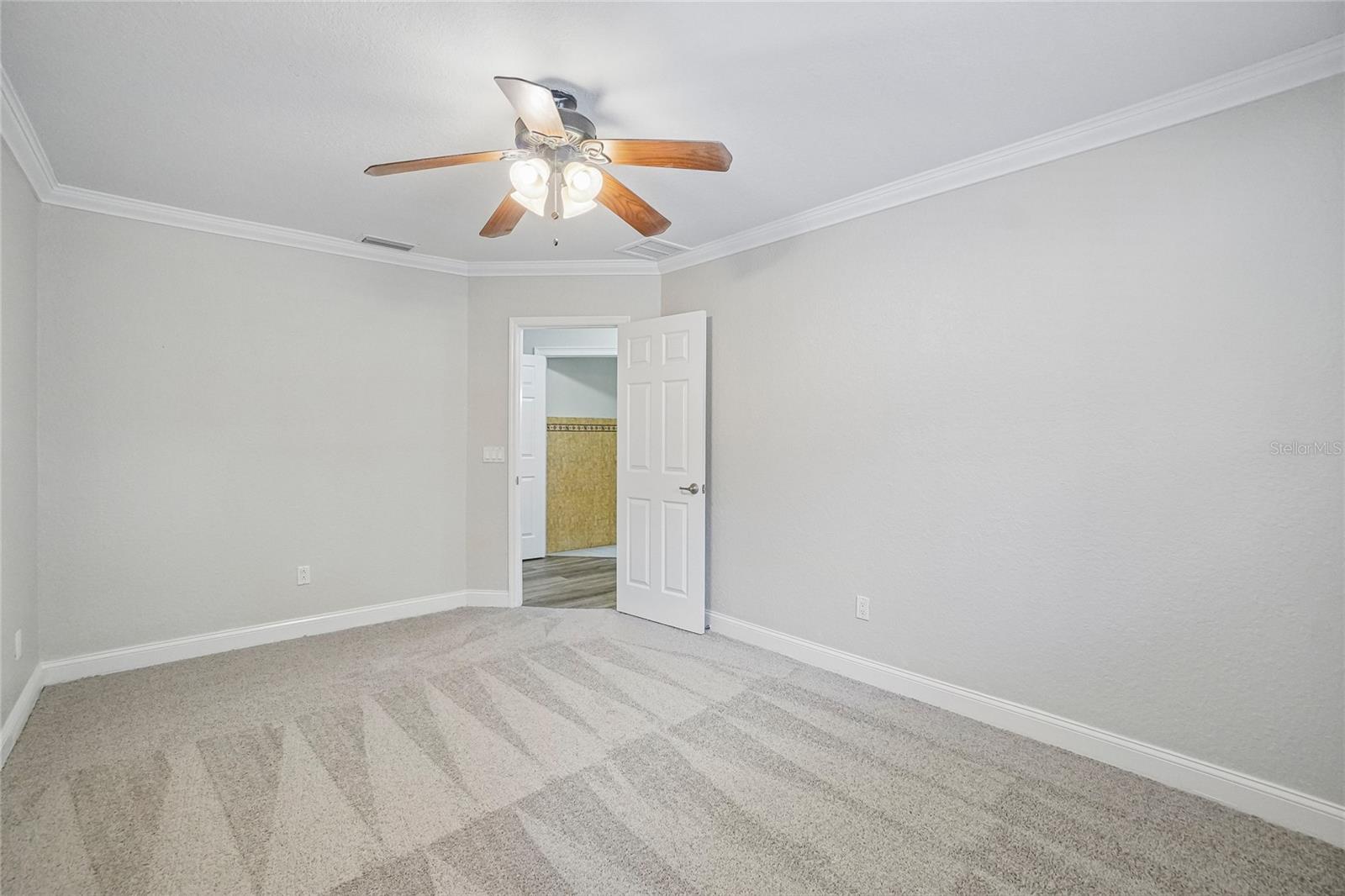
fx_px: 560
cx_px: 672
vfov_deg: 77.3
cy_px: 448
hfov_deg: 100.4
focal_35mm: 15
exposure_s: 1/30
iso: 1000
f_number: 8
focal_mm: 10
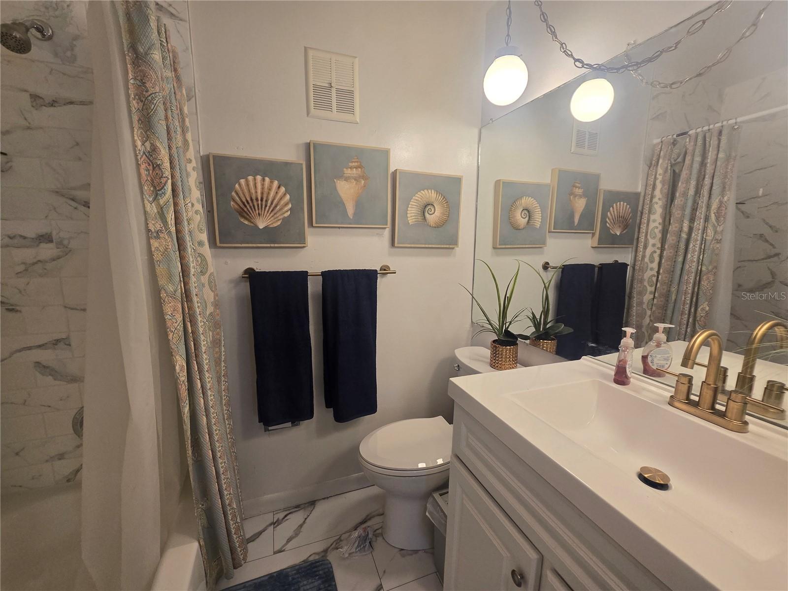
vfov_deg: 89.9
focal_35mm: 13
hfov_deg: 106.2
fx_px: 296
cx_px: 394
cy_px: 296
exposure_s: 1/60
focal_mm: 2.2
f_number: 2.2
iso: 125
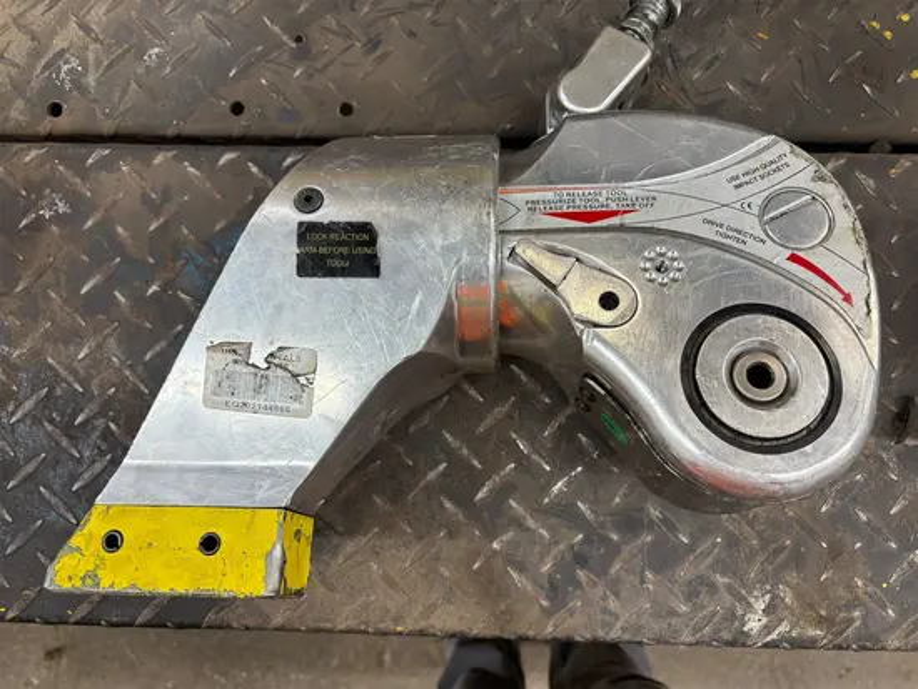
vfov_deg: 53.1
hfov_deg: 67.3
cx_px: 459
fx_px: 690
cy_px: 344
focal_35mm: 26
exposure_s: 1/120
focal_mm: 5.96
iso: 50
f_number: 1.6
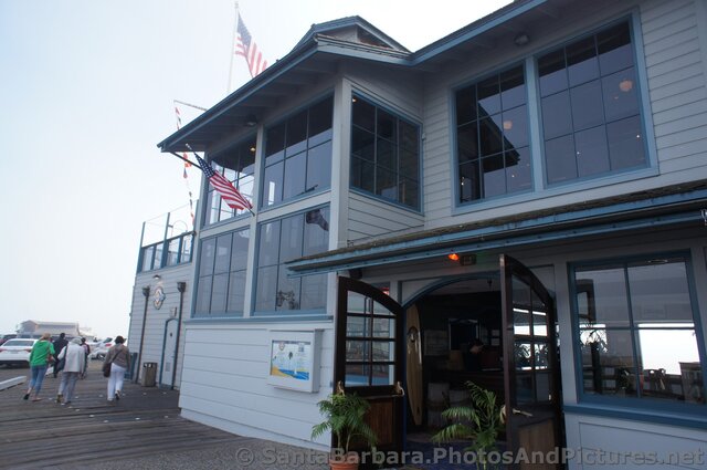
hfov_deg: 73.8
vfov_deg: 53.0
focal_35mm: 24
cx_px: 354
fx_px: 471
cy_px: 235
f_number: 5.6
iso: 200
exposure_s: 1/320
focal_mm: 16
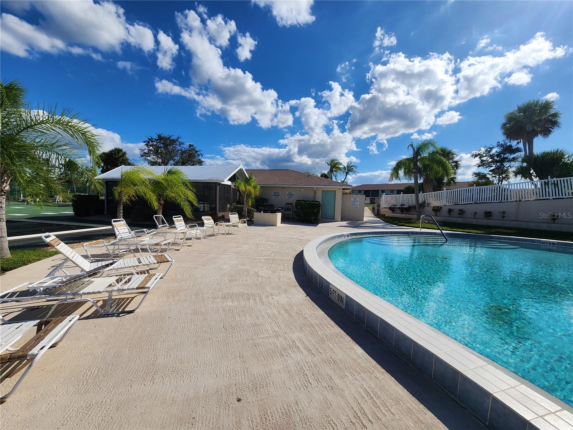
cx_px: 286
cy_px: 215
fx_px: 215
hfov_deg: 106.2
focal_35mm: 13
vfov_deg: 89.9
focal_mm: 2.2
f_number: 2.2
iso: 50
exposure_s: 1/4244
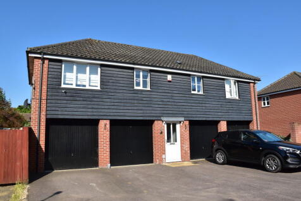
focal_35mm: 27
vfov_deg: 47.9
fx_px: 226
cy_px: 100
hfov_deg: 67.4
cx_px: 150
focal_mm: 18
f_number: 11
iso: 400
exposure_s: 1/400
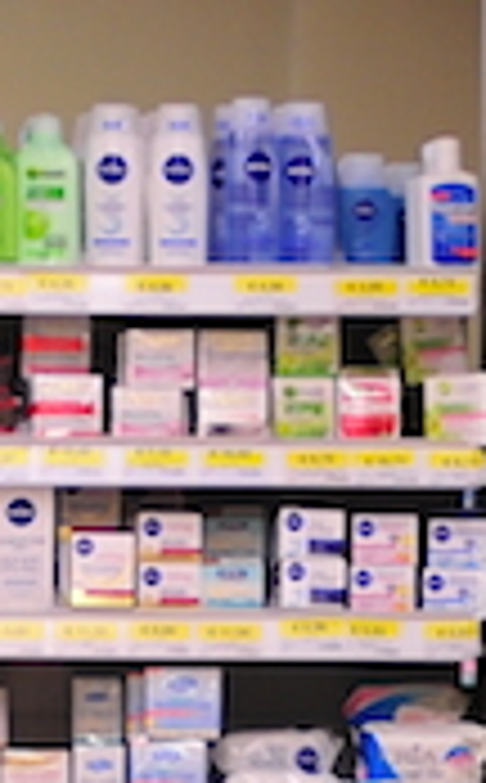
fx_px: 9371
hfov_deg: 3.0
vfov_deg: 4.8
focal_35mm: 440
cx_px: 9
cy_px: 918
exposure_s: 1/320
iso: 200
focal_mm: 50
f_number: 1.4
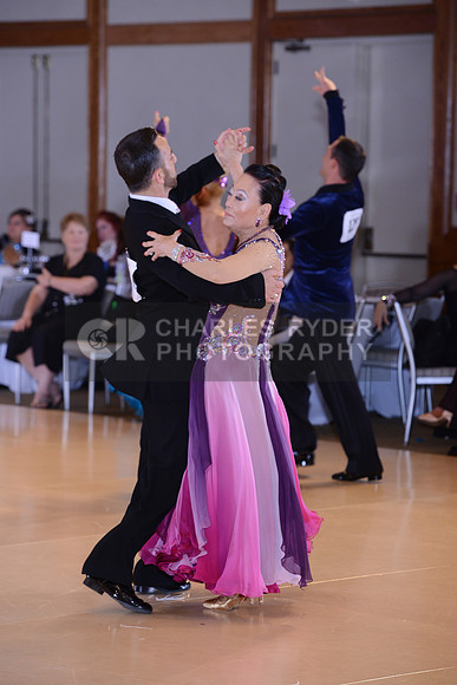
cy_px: 342
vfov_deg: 14.2
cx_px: 228
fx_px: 2759
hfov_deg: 9.5
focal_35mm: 145
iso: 1250
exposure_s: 1/250
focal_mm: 145
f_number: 5.6
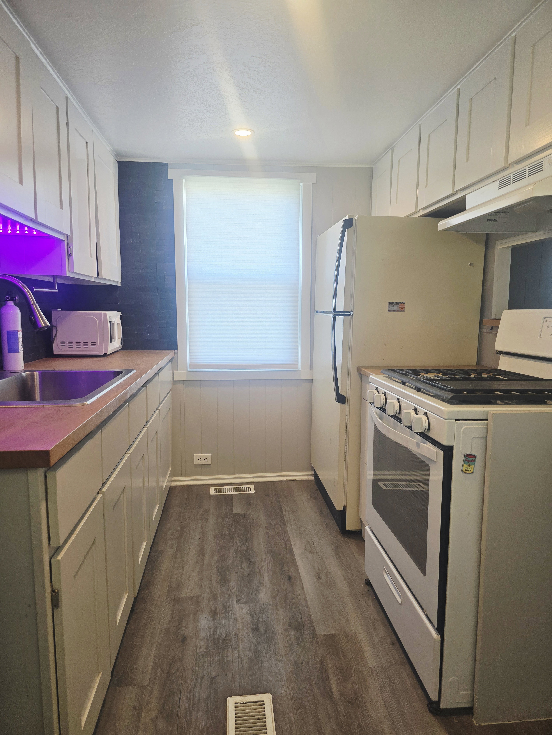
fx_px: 489
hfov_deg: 58.9
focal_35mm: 23
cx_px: 276
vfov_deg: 73.9
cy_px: 368
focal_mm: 6.3
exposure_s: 1/120
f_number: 1.7
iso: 80
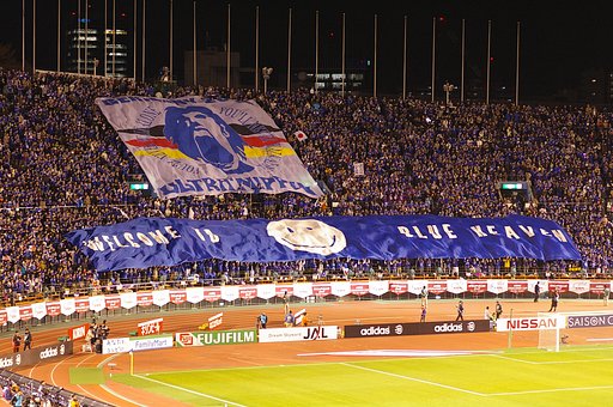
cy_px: 204
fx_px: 1956
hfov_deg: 17.8
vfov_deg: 11.9
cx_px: 306
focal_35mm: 115
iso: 800
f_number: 4
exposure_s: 1/60
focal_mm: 77
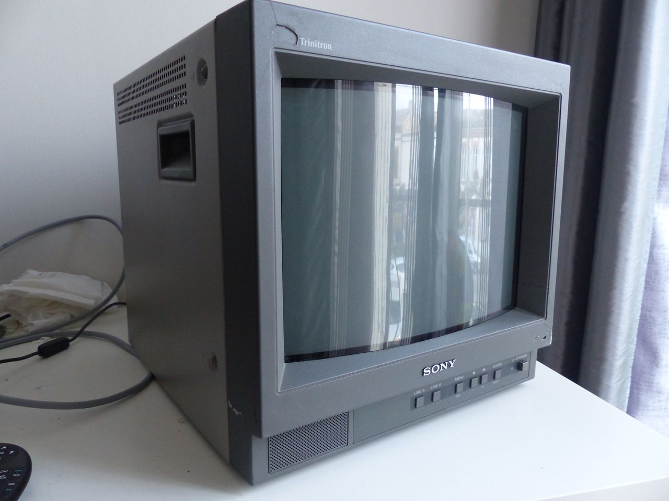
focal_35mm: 25
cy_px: 250
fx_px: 483
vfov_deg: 54.9
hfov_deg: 69.4
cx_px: 334
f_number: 2.8
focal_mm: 4.5
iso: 400
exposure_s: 1/20
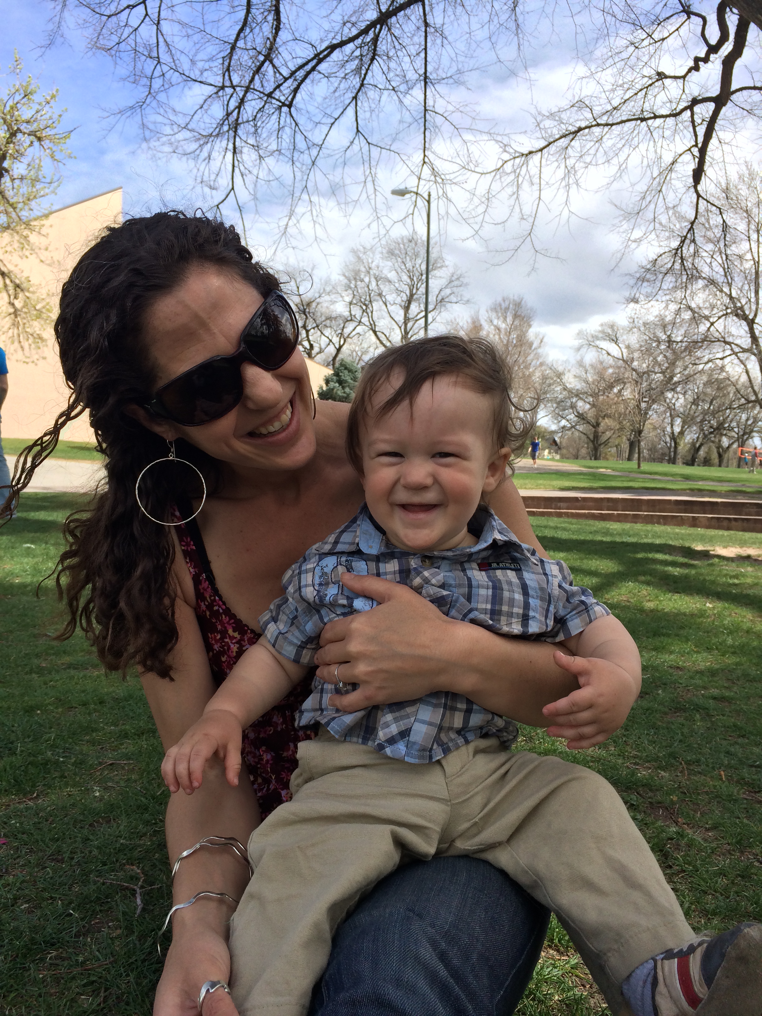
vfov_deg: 60.0
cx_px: 381
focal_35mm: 30
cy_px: 508
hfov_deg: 46.8
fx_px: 881
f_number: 2.2
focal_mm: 4.12
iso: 40
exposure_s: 1/1414
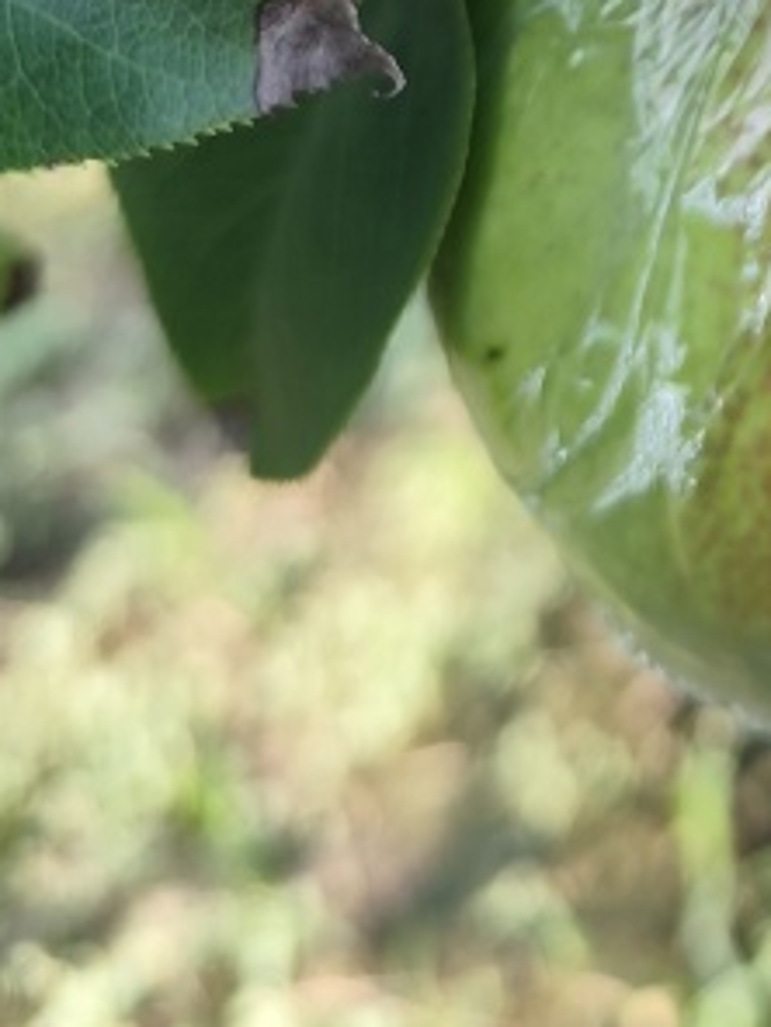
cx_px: 1077
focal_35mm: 83
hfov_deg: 16.5
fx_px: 2465
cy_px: -394
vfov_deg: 20.9
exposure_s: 1/115
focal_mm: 6.19
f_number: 1.65
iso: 50
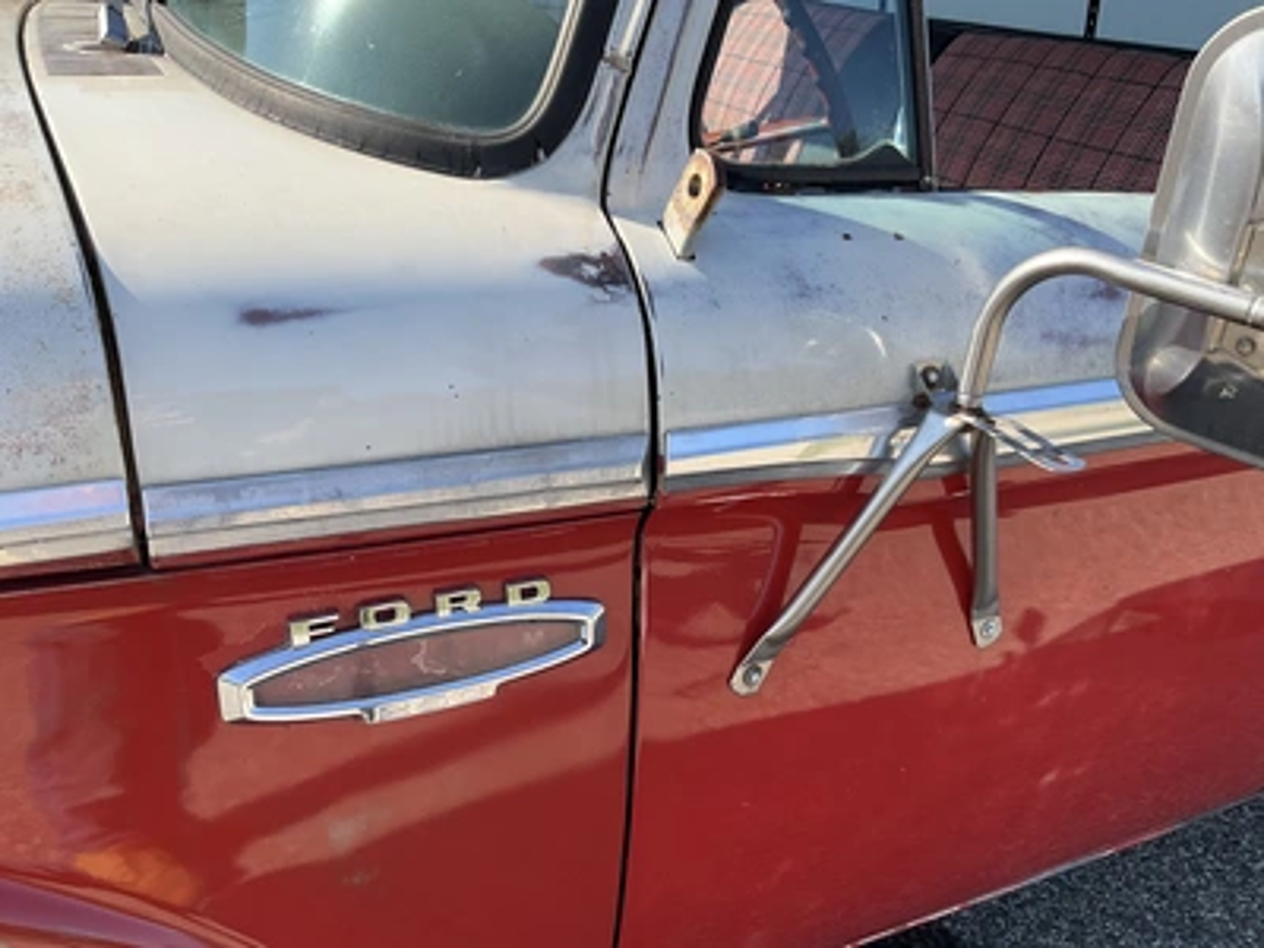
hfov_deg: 61.7
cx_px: 632
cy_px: 474
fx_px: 1059
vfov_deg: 48.2
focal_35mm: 29
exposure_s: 1/804
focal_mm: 3
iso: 25
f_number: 1.8
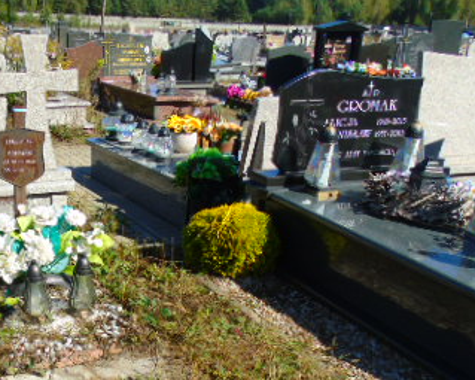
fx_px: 689
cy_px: 297
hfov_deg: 36.8
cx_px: 100
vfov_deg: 30.2
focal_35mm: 49
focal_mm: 4.4
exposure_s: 1/800
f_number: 3.4
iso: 80
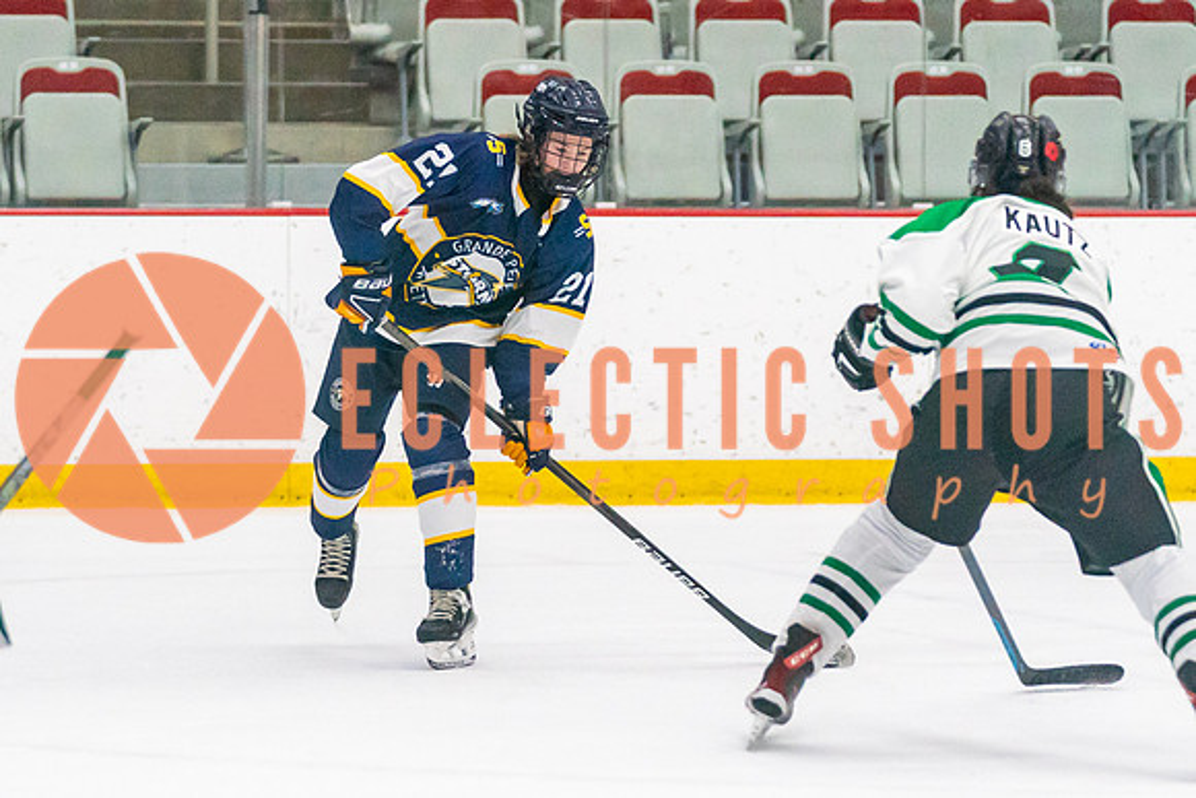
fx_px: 7803
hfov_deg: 8.8
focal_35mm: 235
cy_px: 557
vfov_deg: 5.9
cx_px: 494
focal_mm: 117
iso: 4000
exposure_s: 1/1600
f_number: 2.8
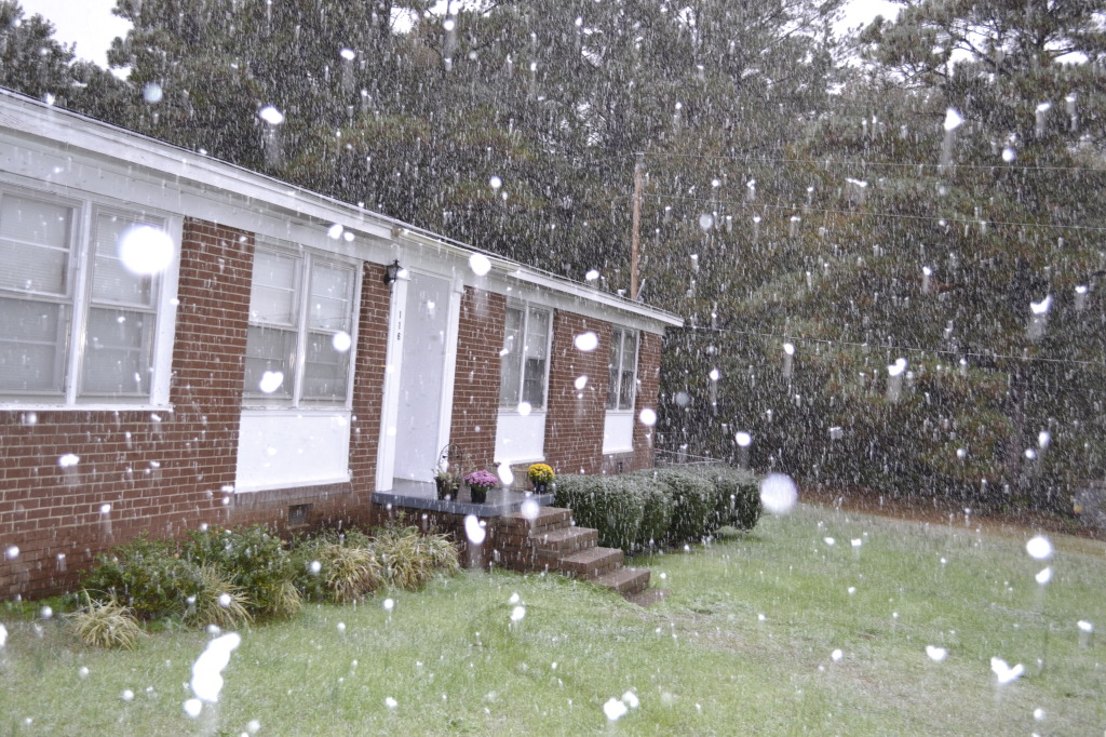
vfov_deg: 36.8
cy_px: 368
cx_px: 553
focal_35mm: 36
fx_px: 1106
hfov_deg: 53.1
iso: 800
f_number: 4
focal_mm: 24
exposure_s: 1/60
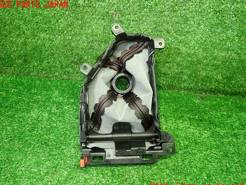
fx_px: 185
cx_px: 119
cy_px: 96
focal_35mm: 26
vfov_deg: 53.1
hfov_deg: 67.3
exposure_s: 1/30
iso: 200
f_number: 2
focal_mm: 4.5
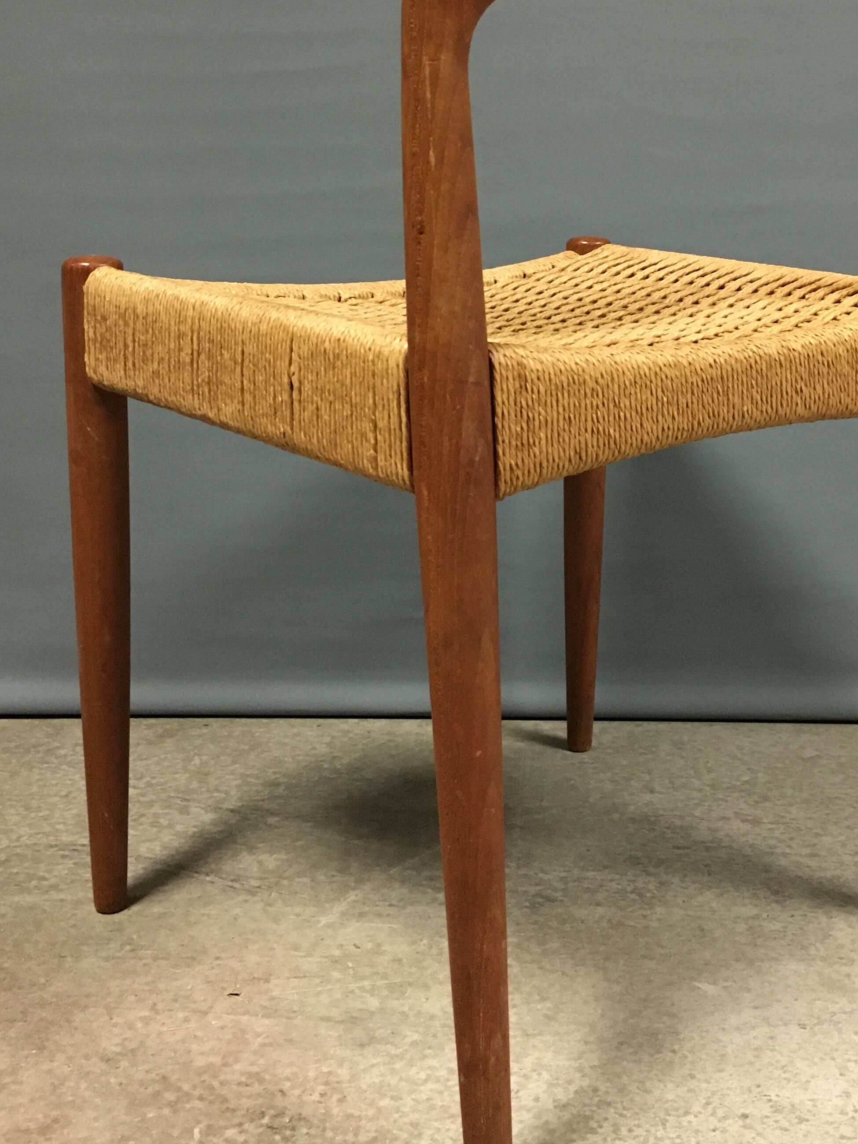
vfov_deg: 41.3
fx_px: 1487
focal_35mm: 45
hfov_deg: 32.1
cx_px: 532
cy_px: 352
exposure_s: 1/17
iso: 250
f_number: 2.2
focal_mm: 4.15
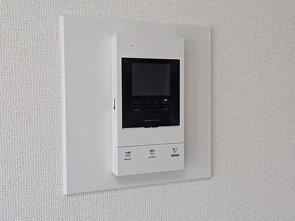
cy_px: 110
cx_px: 148
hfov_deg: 37.5
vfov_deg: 28.6
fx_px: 435
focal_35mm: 51
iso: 268
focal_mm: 5.43
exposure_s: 1/120
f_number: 1.89
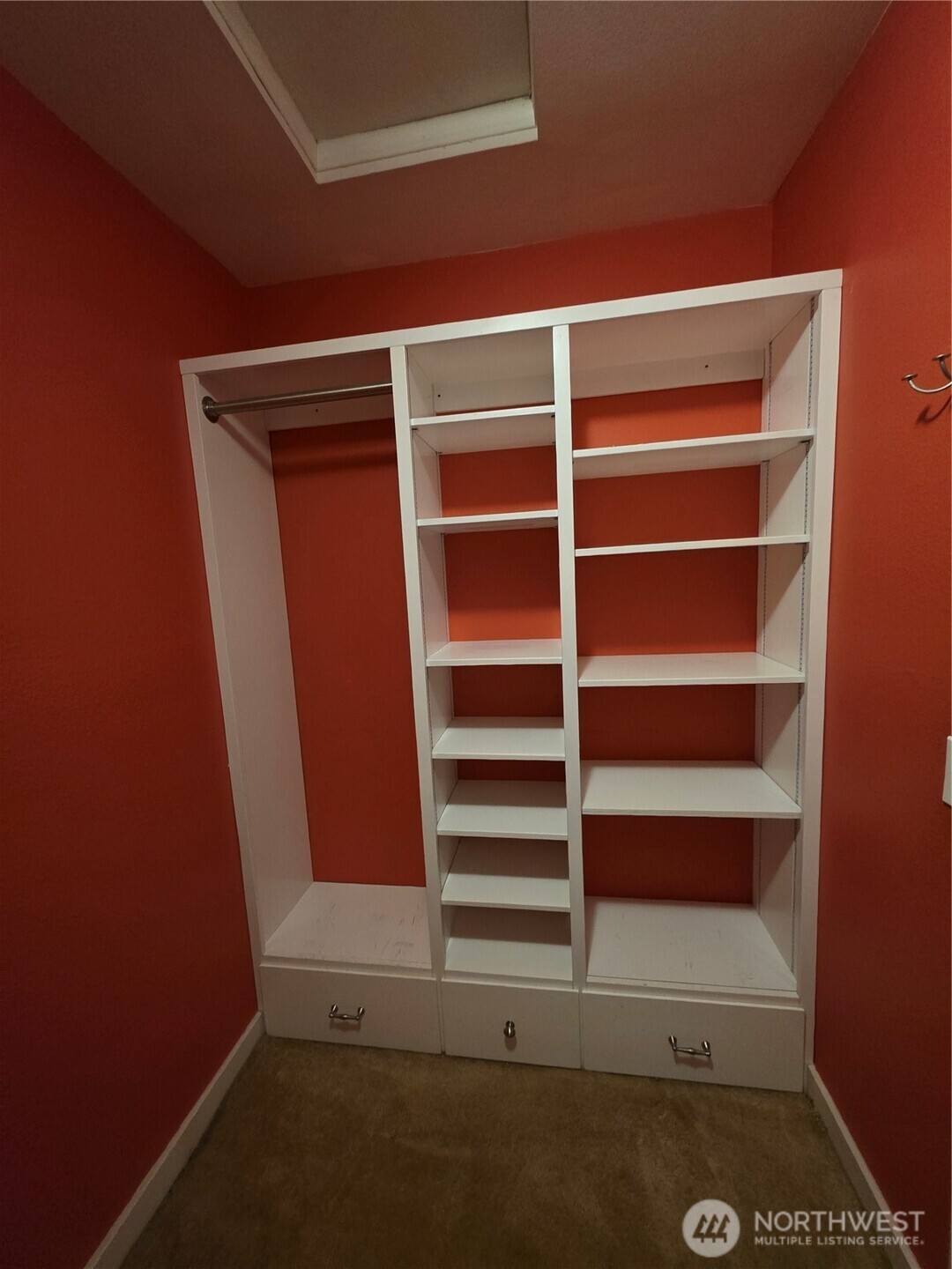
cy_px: 634
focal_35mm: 13
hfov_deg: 89.9
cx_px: 476
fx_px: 477
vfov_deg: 106.2
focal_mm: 2.2
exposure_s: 1/40
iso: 1000
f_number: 1.9
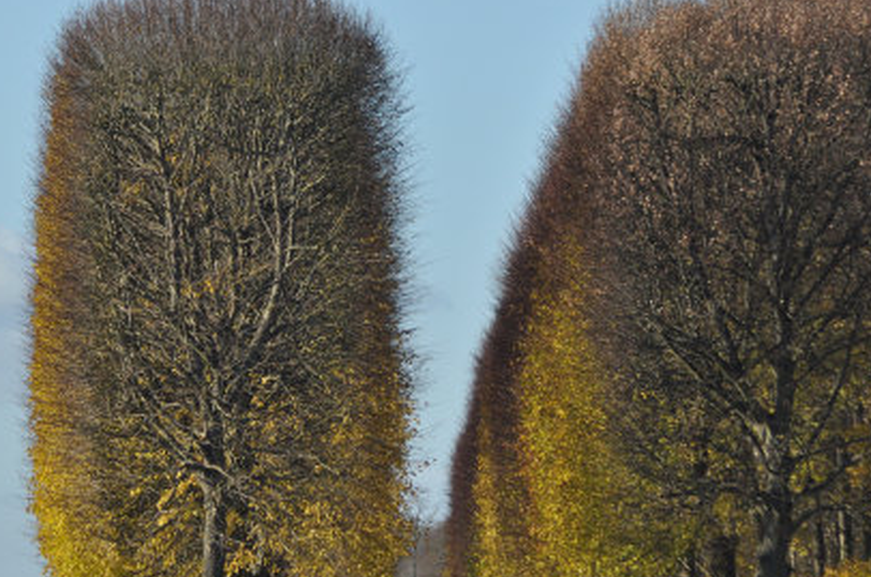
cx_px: 249
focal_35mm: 452
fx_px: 10914
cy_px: 373
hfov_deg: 4.6
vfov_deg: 3.0
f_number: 9
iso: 640
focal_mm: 200
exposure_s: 1/1000
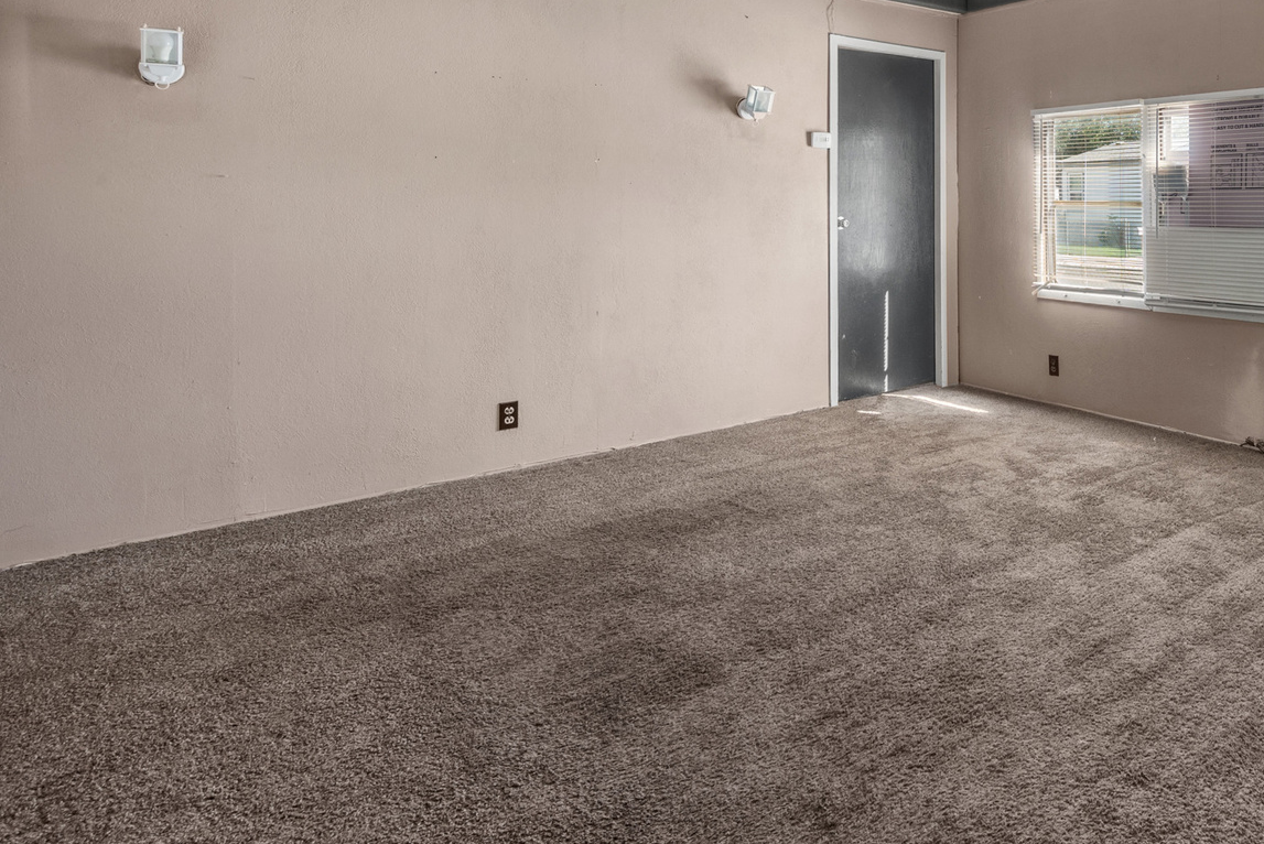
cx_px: 1040
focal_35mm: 25
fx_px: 878
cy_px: 193
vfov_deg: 49.0
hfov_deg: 64.1
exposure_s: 1
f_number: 8
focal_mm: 14
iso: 500
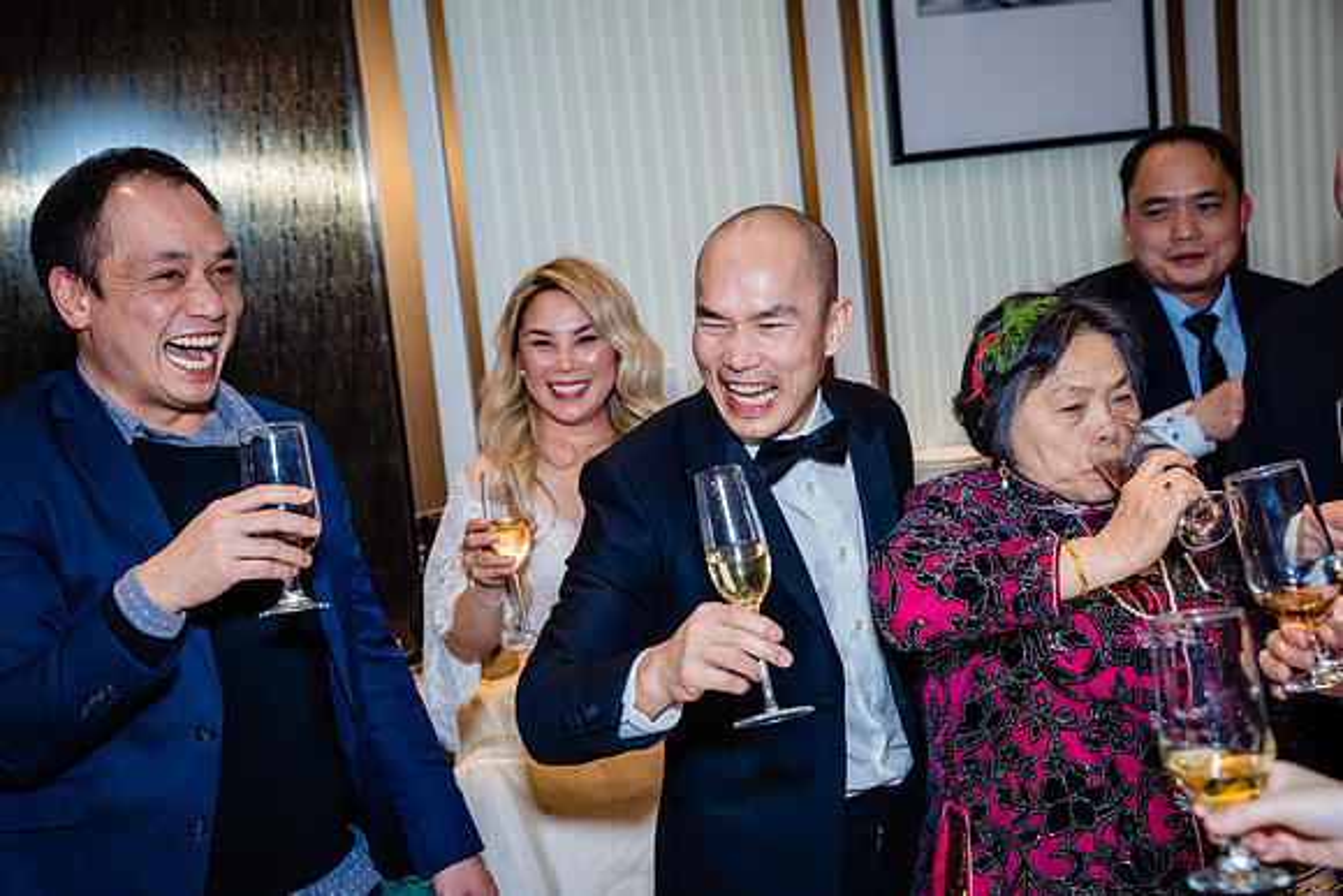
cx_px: 672
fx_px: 1866
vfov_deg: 27.0
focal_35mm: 50
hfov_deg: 39.6
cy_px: 448
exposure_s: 1/160
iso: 1250
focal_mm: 50
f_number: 4
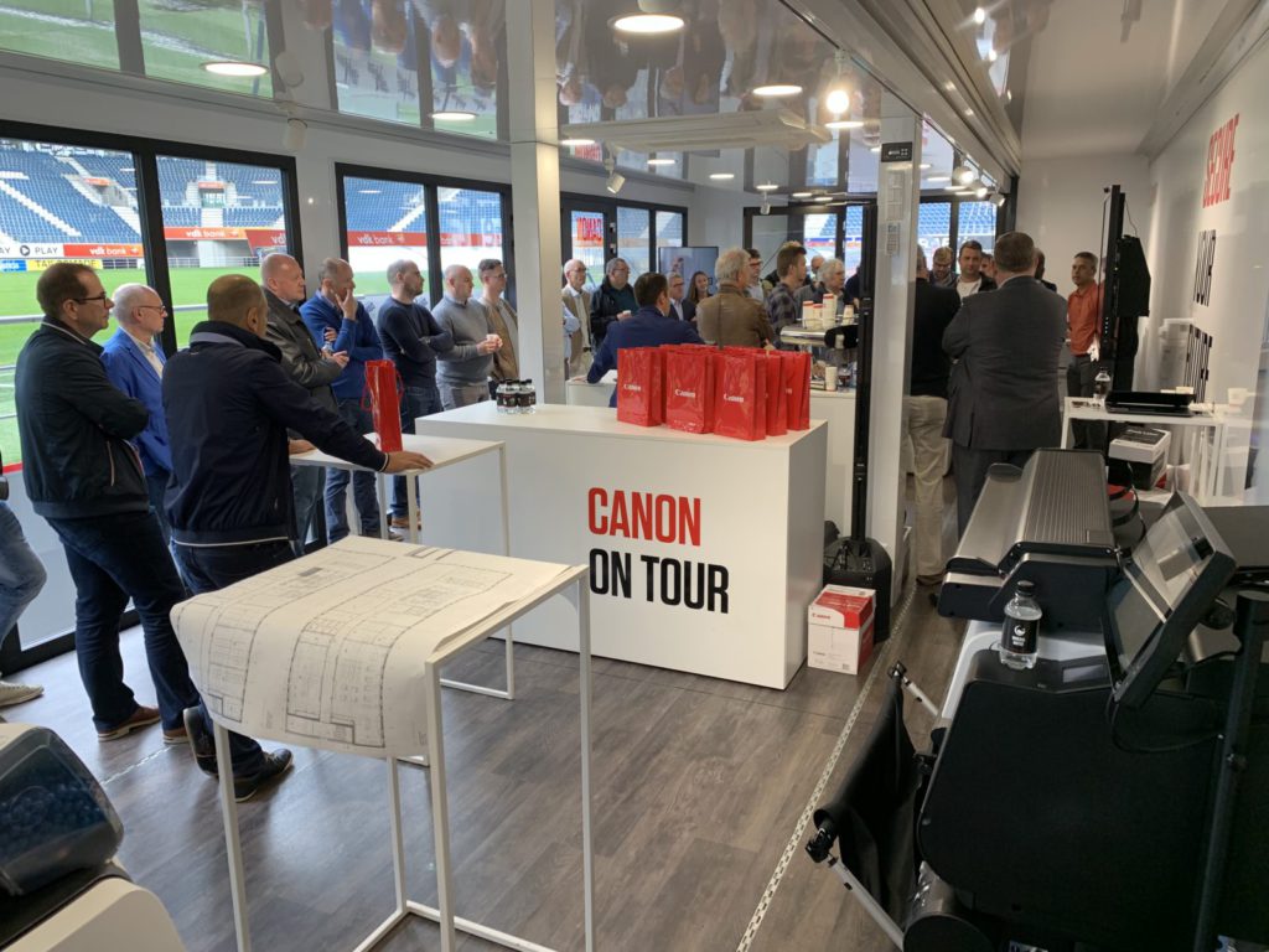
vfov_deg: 53.1
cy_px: 476
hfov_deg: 67.3
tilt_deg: -13.8
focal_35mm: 26
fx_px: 953
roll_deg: +0.2
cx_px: 634
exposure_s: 1/100
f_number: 1.8
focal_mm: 4.25
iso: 80
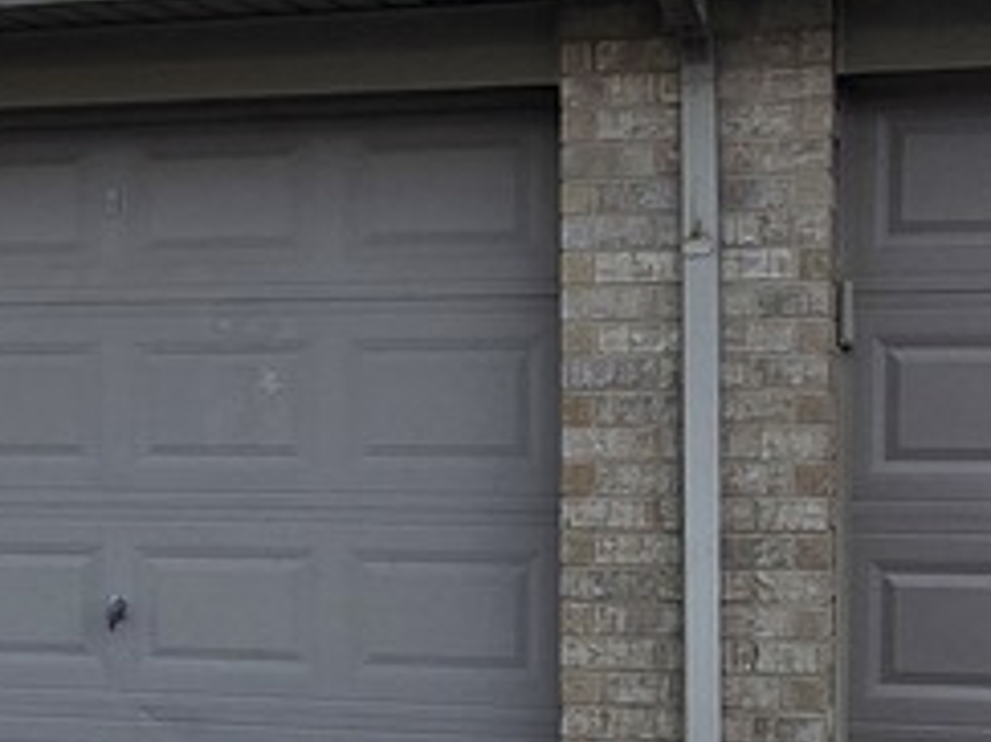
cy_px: 514
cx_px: 232
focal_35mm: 77
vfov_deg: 19.0
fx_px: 2203
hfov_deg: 25.0
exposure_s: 1/2321
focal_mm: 2.2
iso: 50
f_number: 2.2
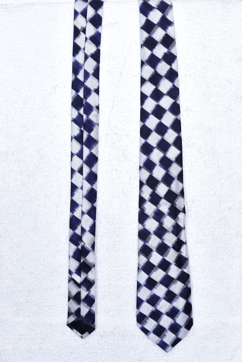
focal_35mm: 48
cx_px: 121
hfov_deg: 28.1
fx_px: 484
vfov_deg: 41.1
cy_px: 181
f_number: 7.1
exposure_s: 1/160
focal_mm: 48
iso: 200
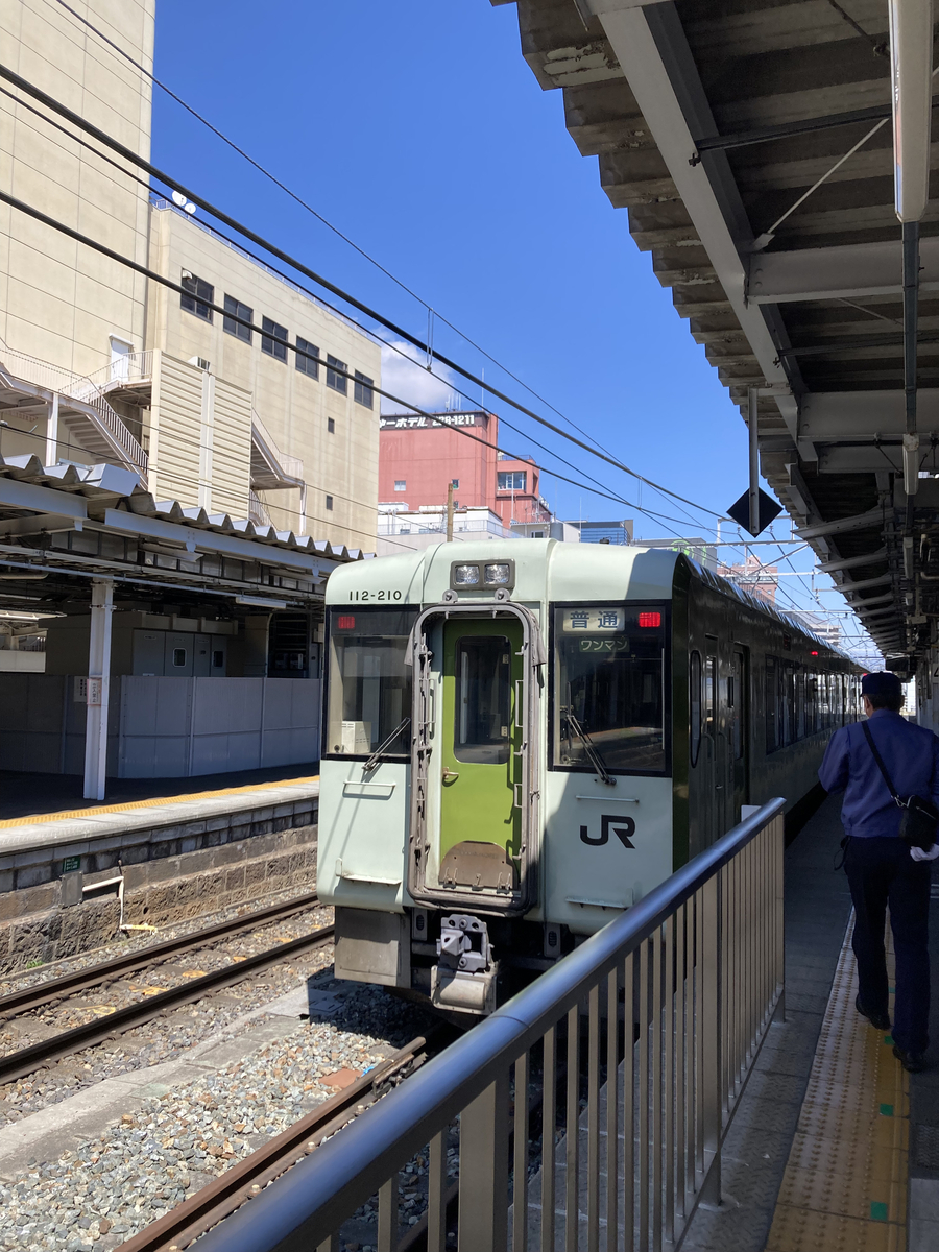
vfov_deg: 63.4
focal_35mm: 28
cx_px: 470
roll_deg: -0.6
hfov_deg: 49.7
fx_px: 1013
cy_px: 626
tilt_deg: +6.0
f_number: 1.8
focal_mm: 3.99
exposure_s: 1/1453
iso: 20
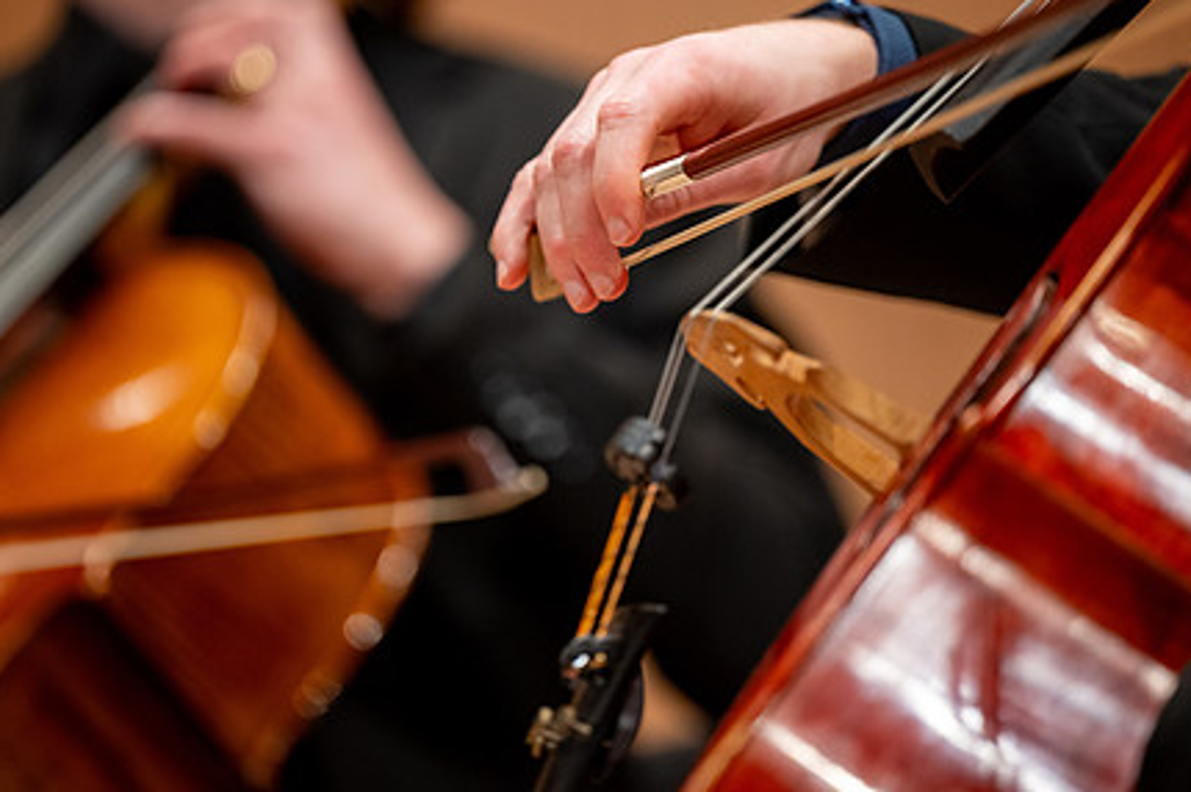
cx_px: 573
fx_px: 8925
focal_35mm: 270
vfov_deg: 5.1
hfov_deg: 7.6
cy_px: 287
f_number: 2.8
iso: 1000
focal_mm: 200
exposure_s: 1/200
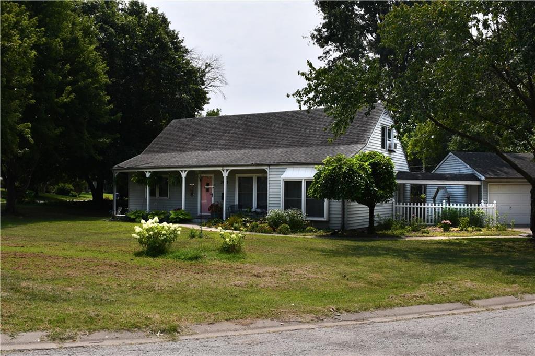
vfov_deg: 36.8
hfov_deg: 53.1
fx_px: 535
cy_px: 178
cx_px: 268
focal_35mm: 36
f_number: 13
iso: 125
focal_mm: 18
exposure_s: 1/250
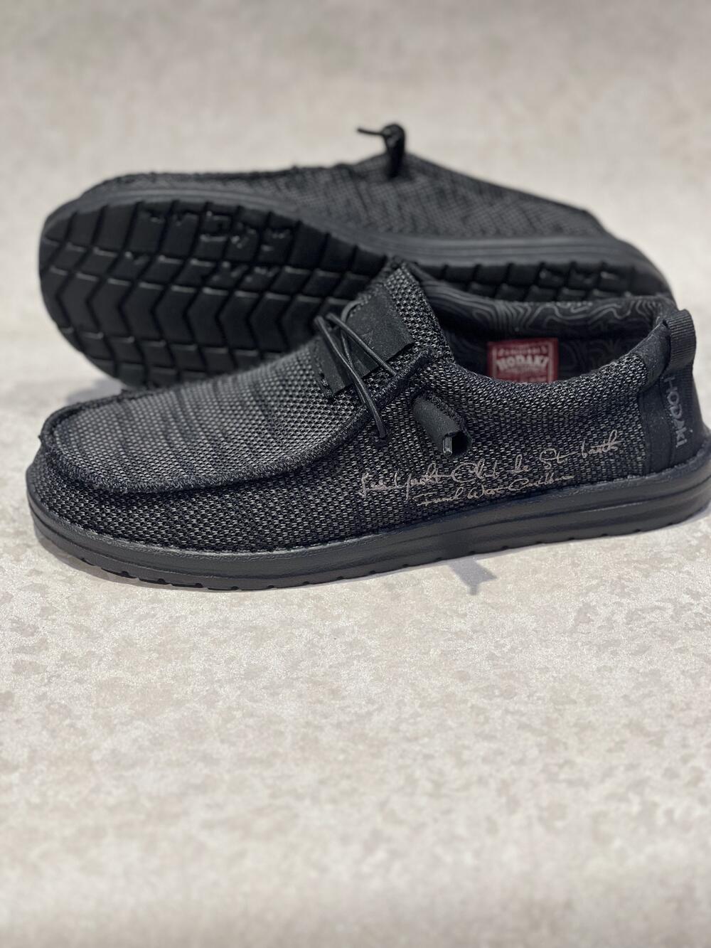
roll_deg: +0.9
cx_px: 356
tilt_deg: -26.2
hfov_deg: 19.1
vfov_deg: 25.3
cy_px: 474
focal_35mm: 77
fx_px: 2108
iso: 100
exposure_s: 1/100
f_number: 2.8
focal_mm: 9
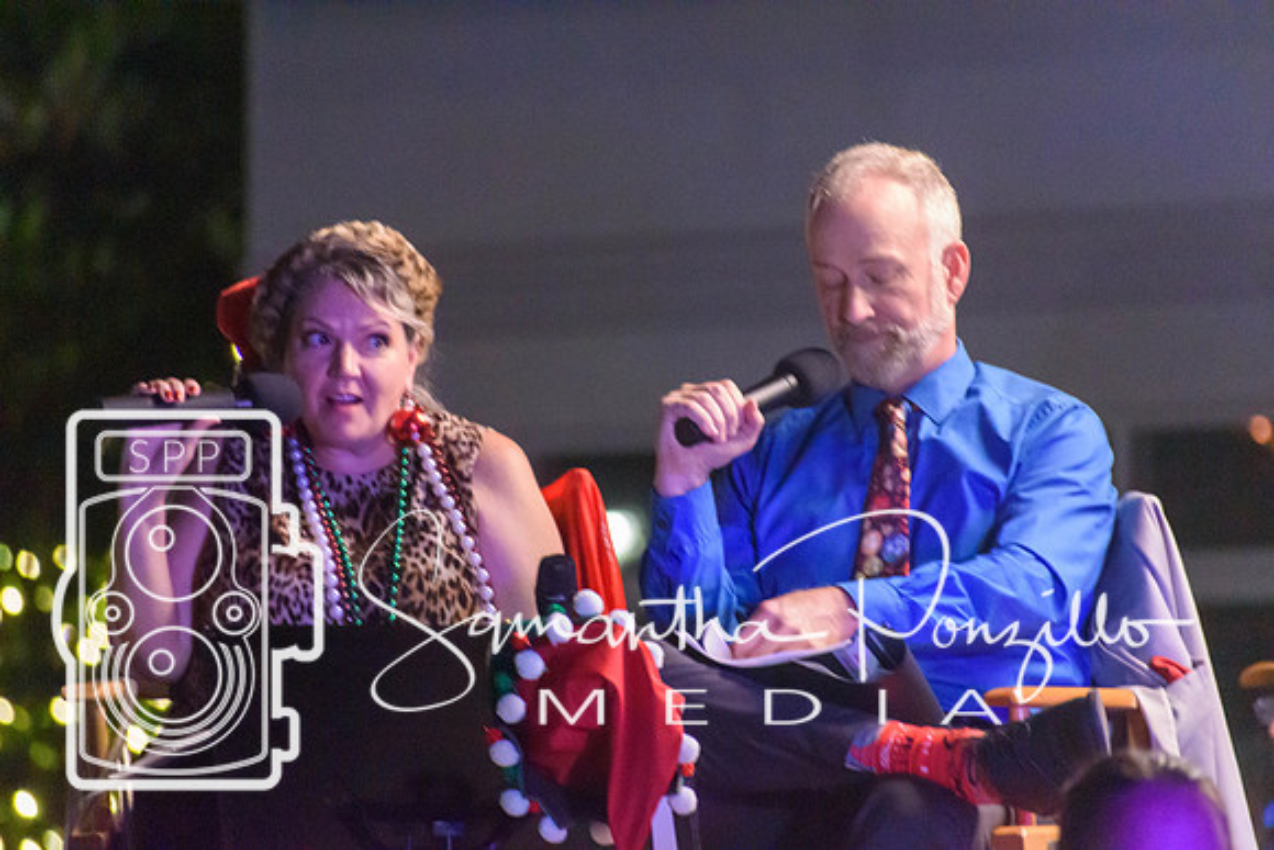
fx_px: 15928
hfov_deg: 4.6
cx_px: 637
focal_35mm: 450
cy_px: 425
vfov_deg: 3.1
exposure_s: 1/60
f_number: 6.3
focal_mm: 300
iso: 12800
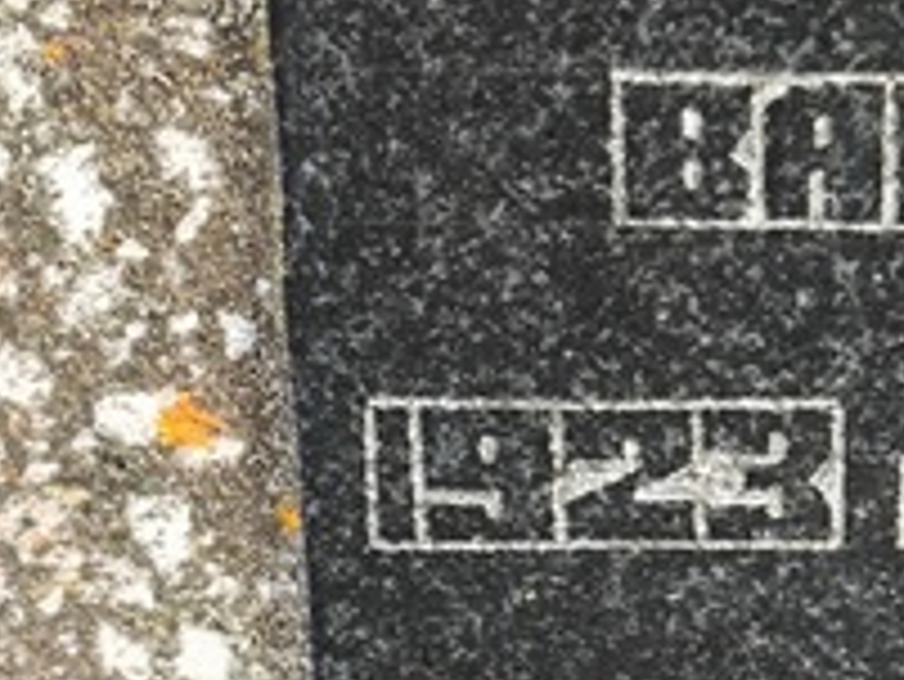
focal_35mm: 199
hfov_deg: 9.7
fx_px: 5200
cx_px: 1194
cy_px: -230
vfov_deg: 7.4
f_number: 1.7
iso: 64
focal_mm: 4.71
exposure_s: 1/120
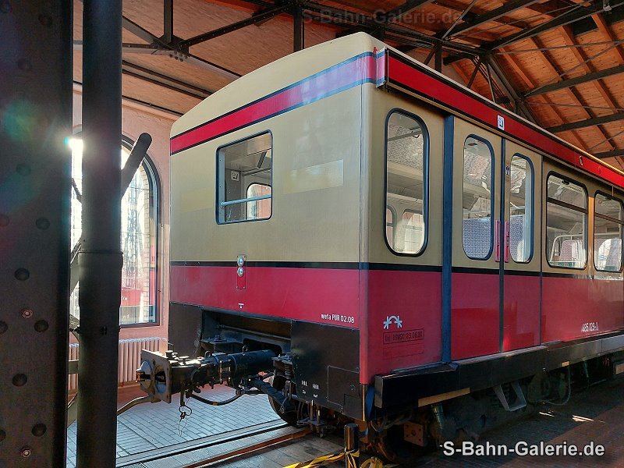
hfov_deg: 71.6
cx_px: 312
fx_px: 433
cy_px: 234
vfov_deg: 56.8
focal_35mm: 24
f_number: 1.8
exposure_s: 1/50
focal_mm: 5.23
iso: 160
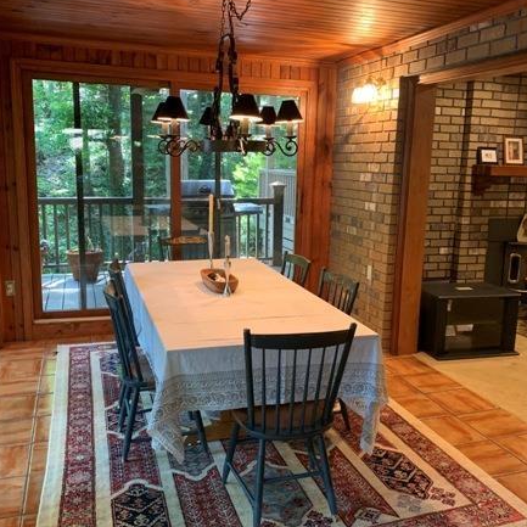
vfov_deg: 48.4
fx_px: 586
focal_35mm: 34
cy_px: 274
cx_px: 285
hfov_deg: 48.4
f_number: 1.8
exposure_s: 1/60
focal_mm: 4.25
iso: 250
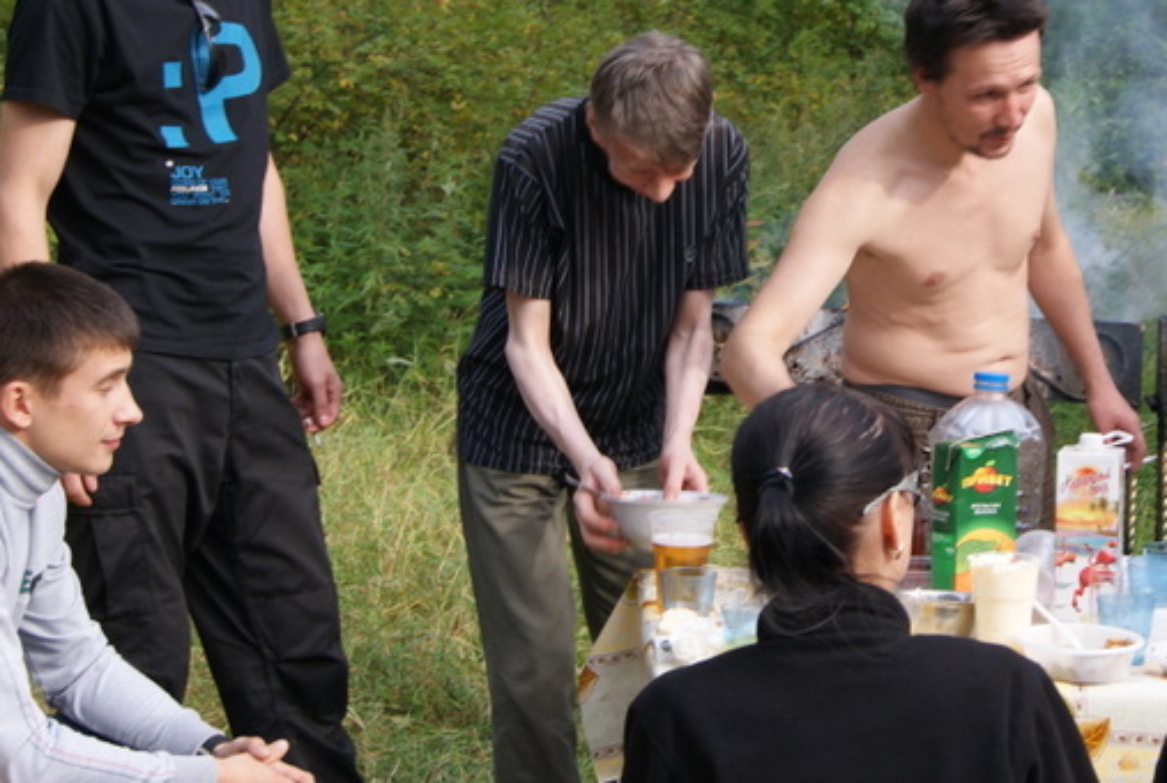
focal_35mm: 83
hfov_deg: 24.2
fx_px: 2688
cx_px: 879
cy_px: 214
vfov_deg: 16.5
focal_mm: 35
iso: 100
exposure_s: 1/80
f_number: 8
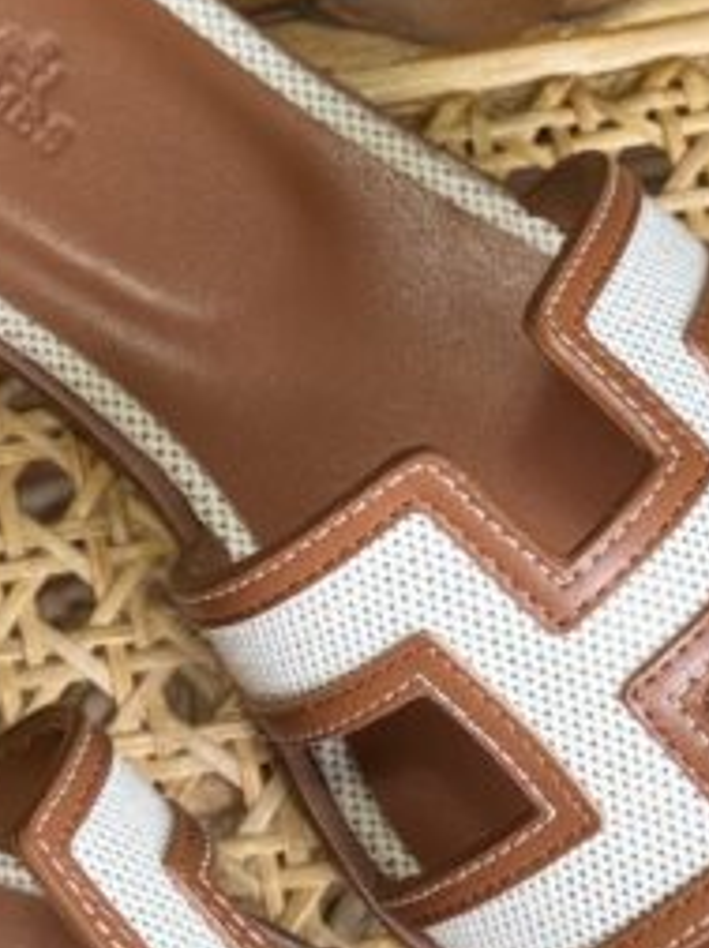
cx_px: 45
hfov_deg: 9.7
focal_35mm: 152
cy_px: 495
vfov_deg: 13.0
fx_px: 4162
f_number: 1.78
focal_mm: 6.76
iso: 80
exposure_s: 1/121
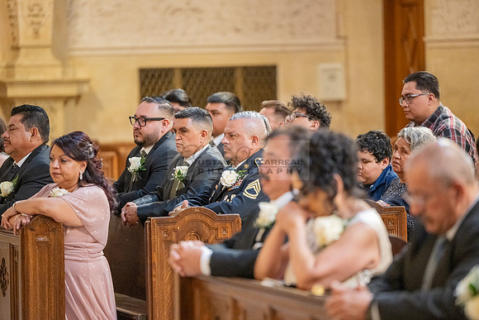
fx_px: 2395
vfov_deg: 7.6
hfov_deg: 11.4
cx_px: 240
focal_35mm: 180
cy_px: 160
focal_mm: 180
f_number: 2.8
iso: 2000
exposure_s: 1/100
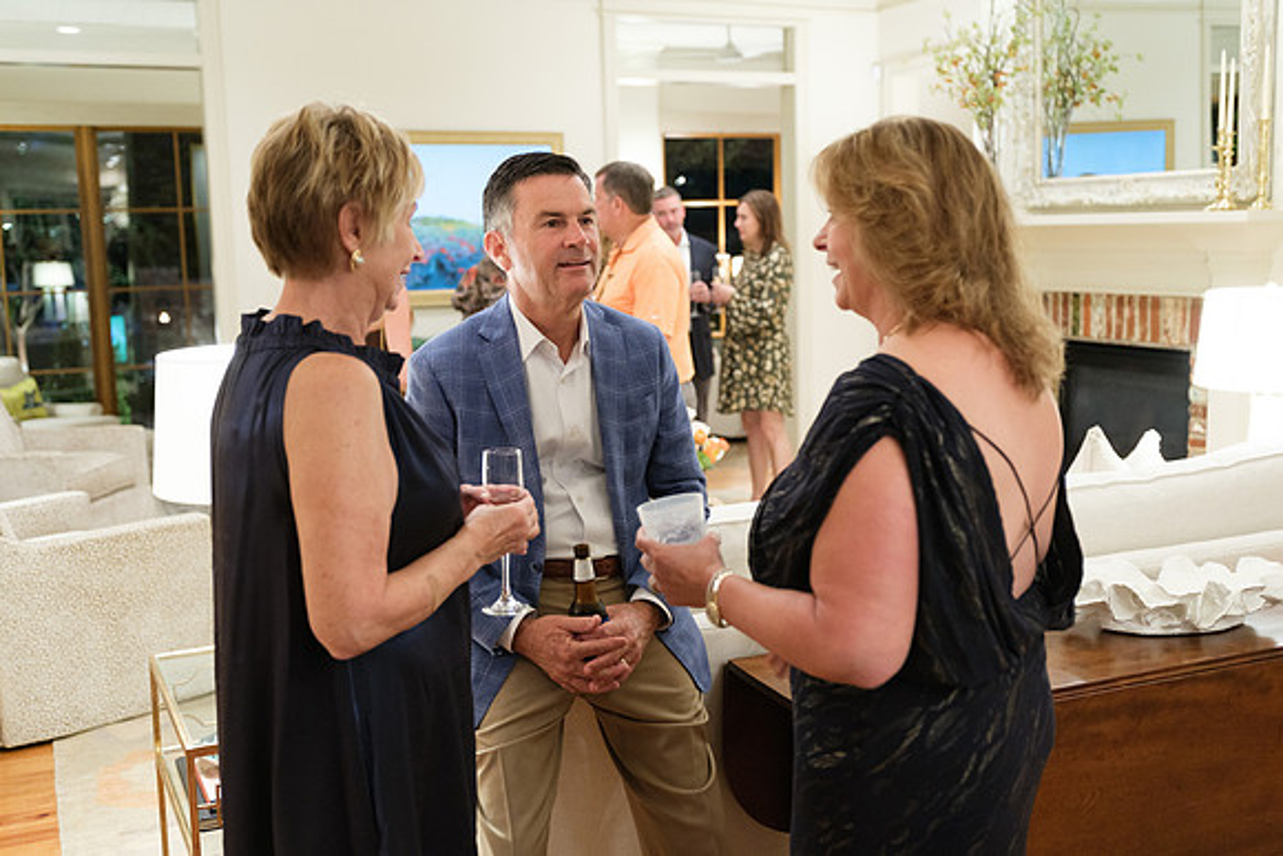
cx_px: 642
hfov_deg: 51.9
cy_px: 428
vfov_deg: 36.0
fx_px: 1319
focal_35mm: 37
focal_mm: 24.9
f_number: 1.8
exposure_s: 1/90
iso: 800
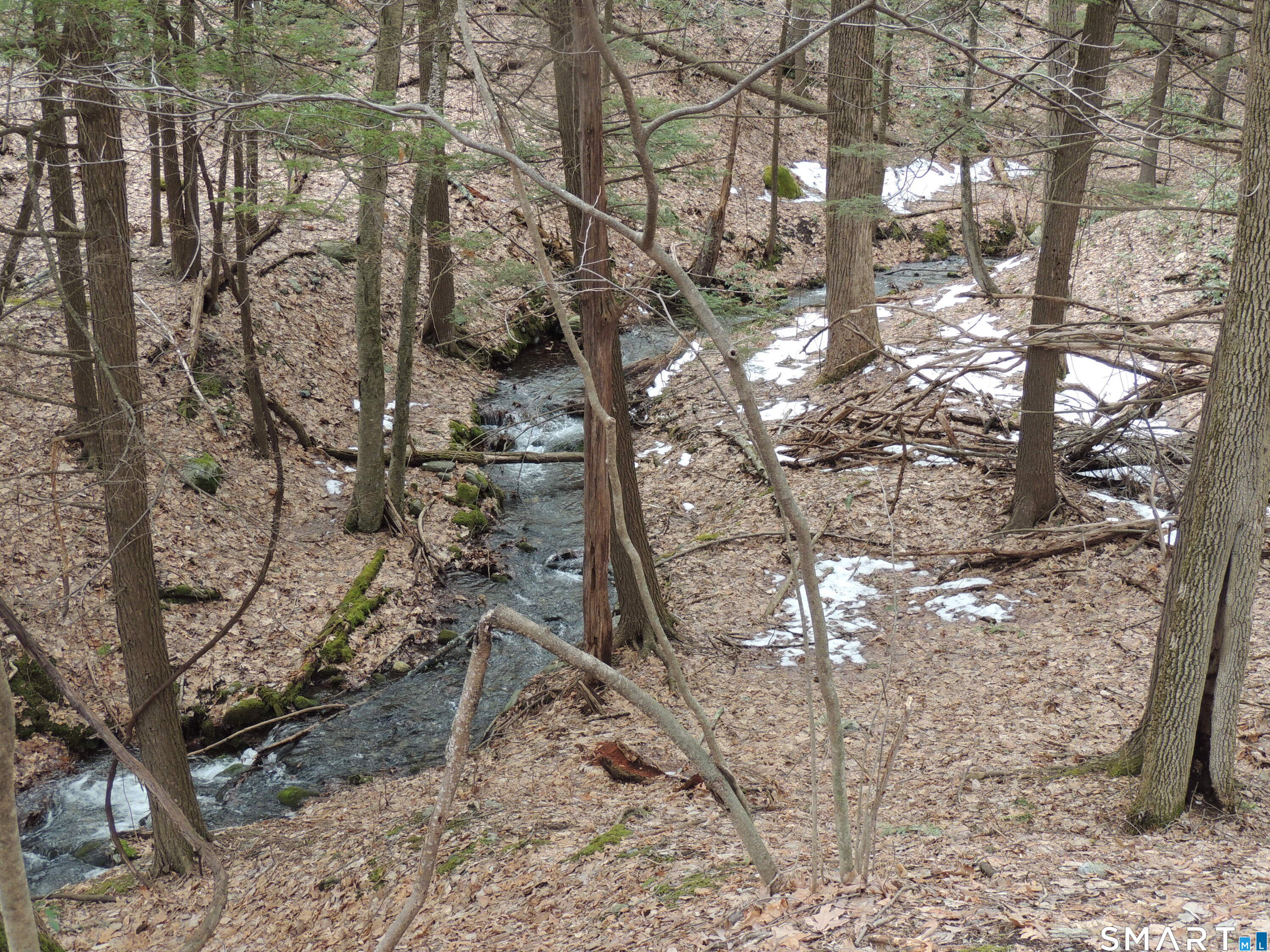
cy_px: 474
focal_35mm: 44
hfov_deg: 42.9
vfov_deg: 32.9
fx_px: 1614
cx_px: 644
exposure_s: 1/100
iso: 100
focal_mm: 7.6
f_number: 3.4
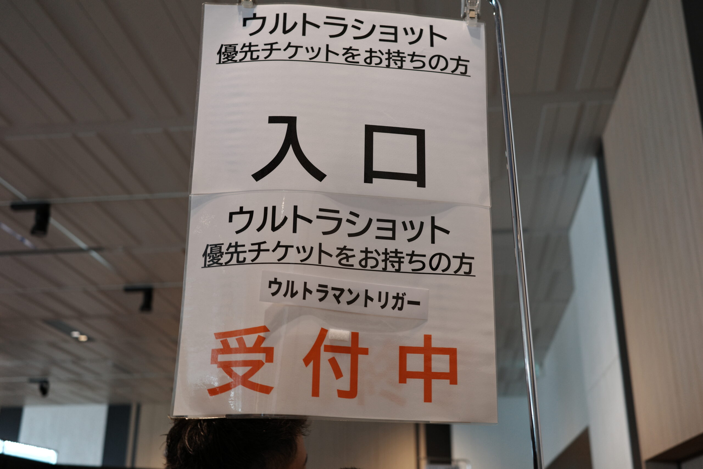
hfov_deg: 48.5
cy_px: 234
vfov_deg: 33.4
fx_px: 781
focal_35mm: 40
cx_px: 352
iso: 160
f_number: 2.8
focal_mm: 26
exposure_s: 1/60
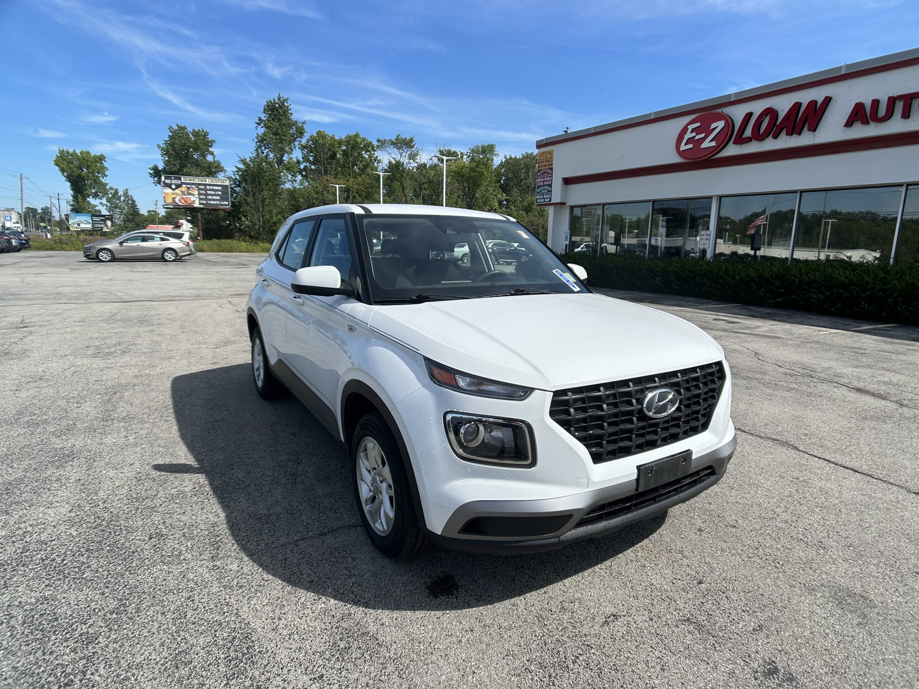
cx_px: 460
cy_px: 344
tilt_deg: -10.6
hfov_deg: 67.3
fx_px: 690
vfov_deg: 53.1
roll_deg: -1.4
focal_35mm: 26
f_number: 1.5
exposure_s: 1/4630
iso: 50
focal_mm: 5.7
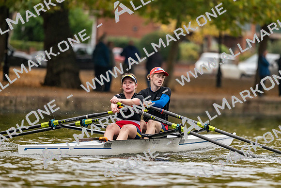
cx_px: 140
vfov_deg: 3.4
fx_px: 3123
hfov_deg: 5.2
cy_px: 94
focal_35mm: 400
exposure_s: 1/2500
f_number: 4.5
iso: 2500
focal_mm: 400
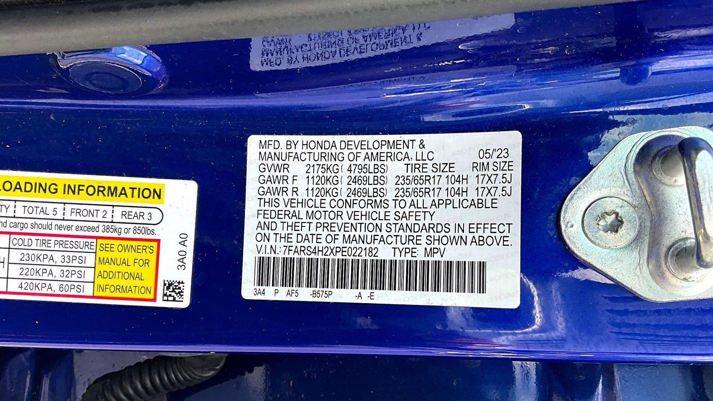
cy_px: 241
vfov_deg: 36.5
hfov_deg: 61.0
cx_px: 356
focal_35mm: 32
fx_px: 605
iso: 16
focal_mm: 3
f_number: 1.8
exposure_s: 1/134
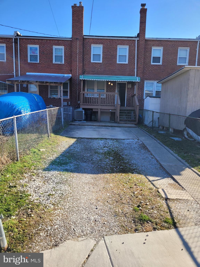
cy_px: 134
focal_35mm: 26
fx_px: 200
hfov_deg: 53.1
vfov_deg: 67.3
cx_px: 100
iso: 40
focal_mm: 5.4
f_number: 1.8
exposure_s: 1/1279
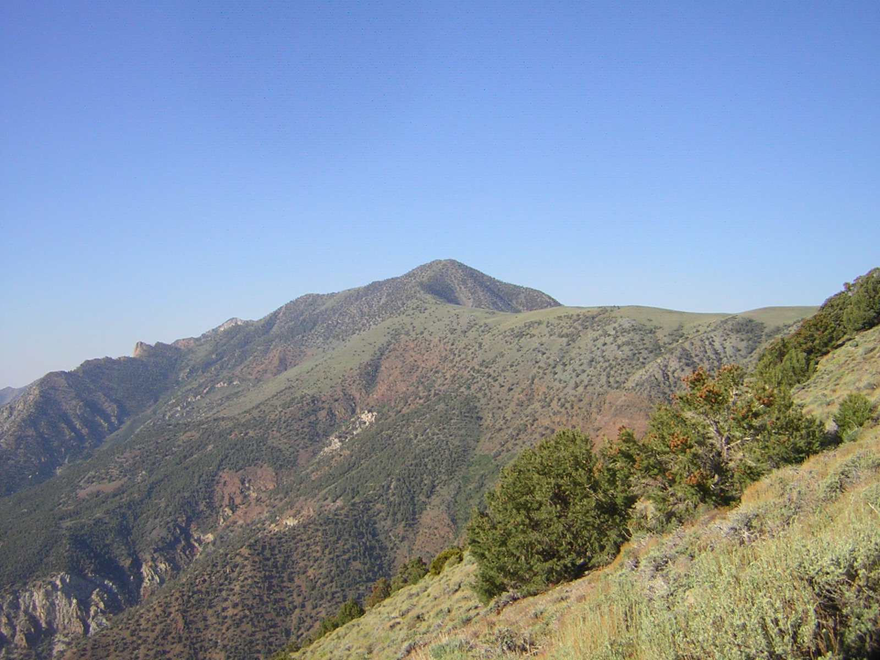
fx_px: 915
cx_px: 440
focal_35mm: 36
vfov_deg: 39.7
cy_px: 330
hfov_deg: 51.4
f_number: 5.2
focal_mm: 4.7
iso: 50
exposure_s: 1/283
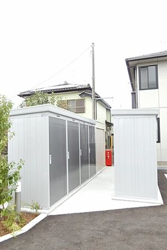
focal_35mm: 26
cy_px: 130
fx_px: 181
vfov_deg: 69.4
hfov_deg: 49.5
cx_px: 86
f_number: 3.4
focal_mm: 4.3
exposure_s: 1/30
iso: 160
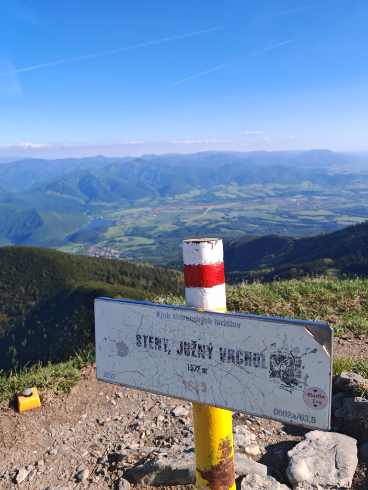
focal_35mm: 27
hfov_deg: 51.4
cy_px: 245
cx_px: 184
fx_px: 383
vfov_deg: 65.3
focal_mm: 6.67
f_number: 1.9
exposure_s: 1/850
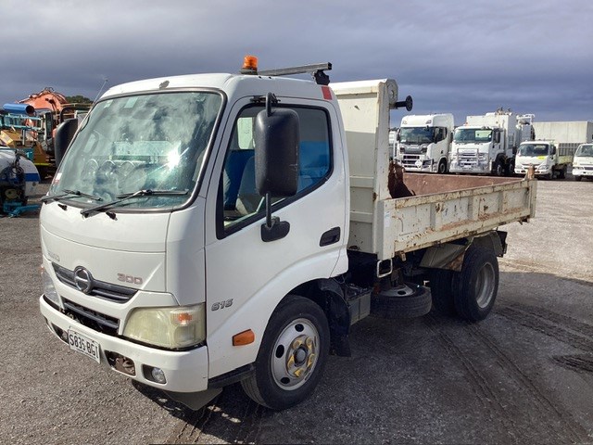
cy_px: 222
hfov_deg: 58.4
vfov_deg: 45.4
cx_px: 296
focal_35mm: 31
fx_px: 531
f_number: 2.4
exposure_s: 1/1698
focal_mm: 3.3
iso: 25
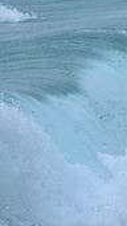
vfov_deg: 1.1
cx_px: -140
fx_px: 11709
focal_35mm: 1953
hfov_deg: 0.6
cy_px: 179
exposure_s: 1/2000
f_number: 8
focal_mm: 400
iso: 500
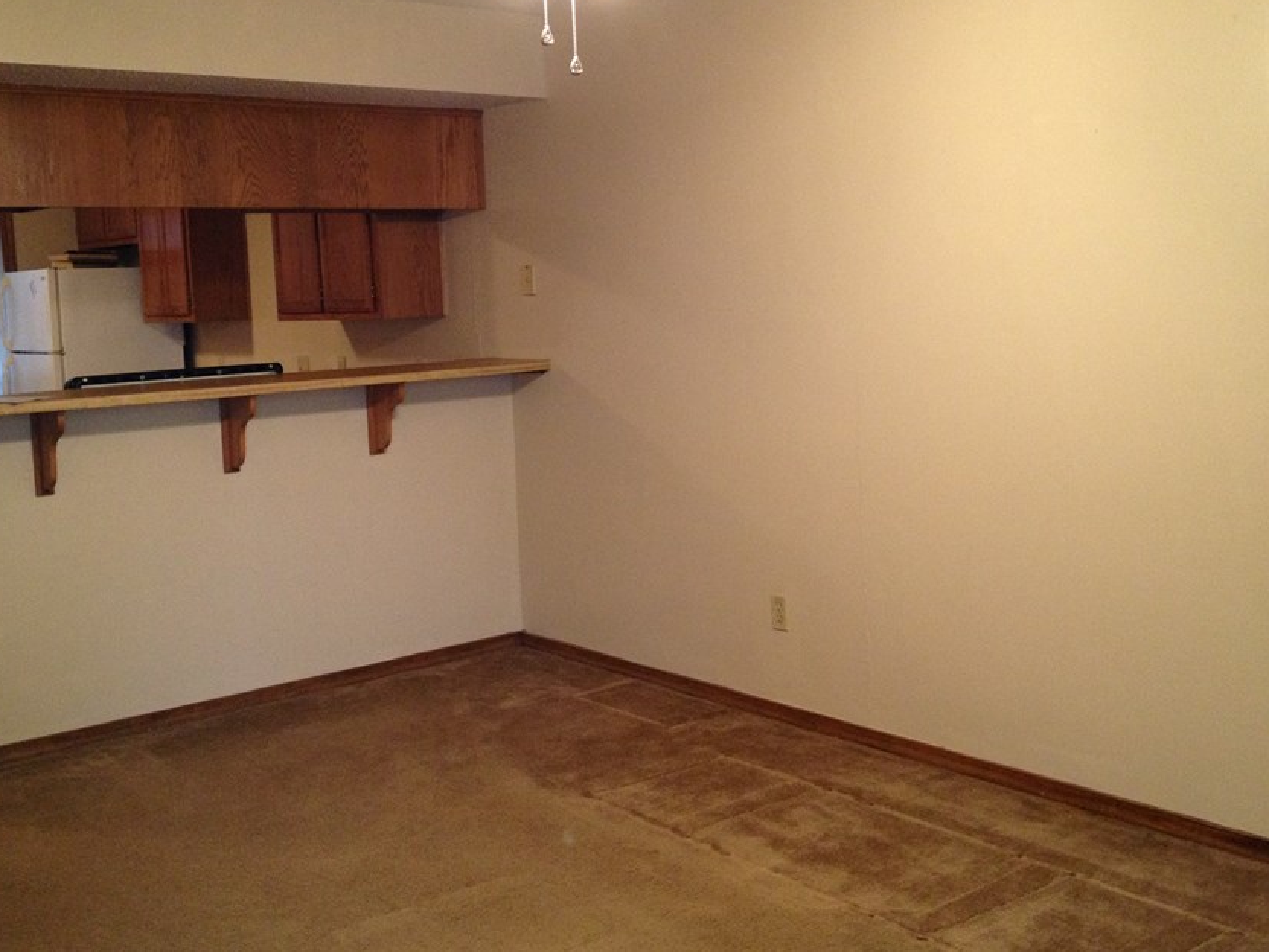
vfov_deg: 33.5
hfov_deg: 43.8
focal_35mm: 43
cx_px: 612
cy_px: 395
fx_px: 1577
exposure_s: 1/20
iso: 200
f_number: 2.4
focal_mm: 4.28
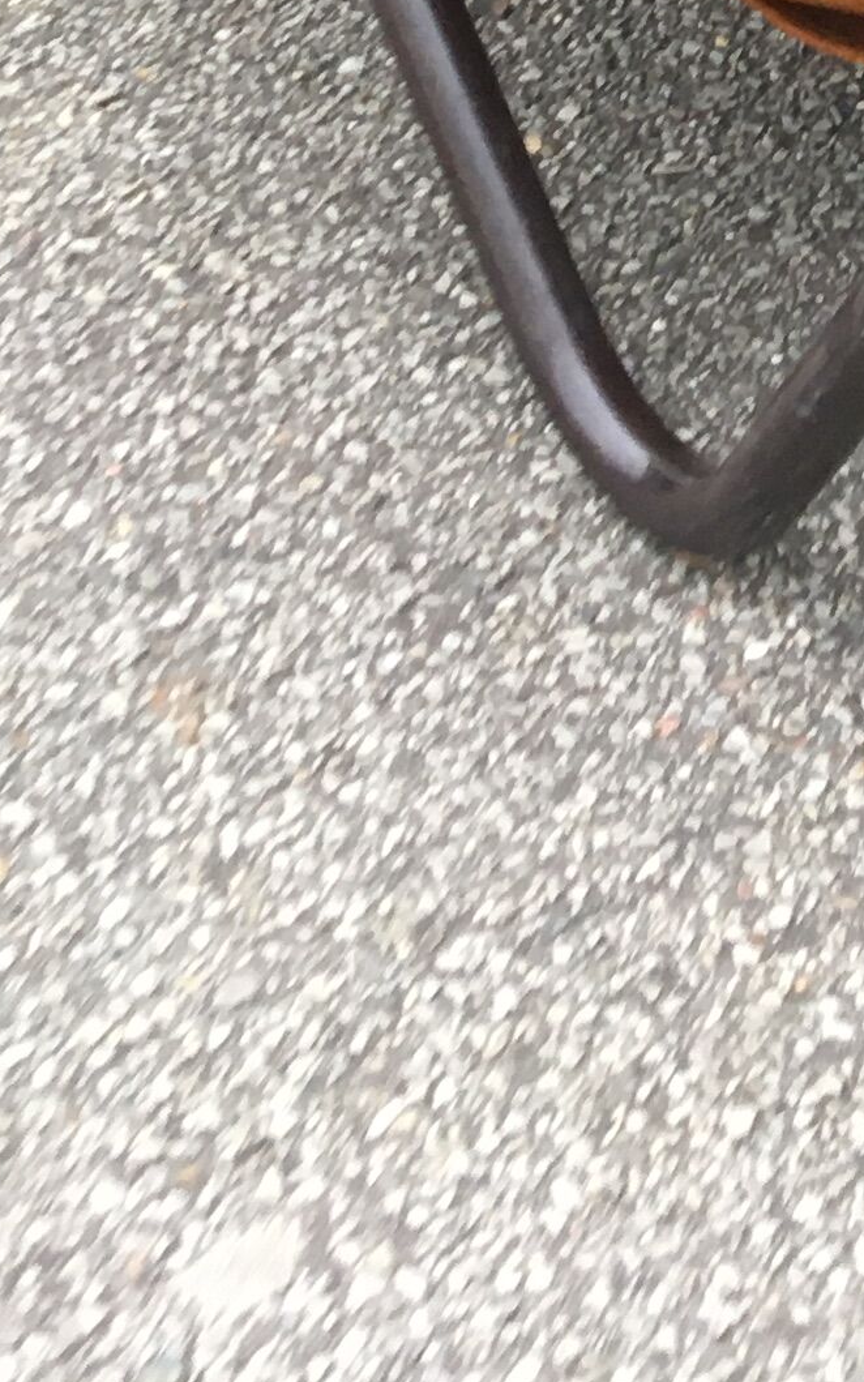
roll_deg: +1.7
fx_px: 4407
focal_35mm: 117
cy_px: -1221
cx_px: 908
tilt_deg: -20.7
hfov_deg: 11.1
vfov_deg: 15.1
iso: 64
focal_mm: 4.15
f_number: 2.2
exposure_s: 1/33
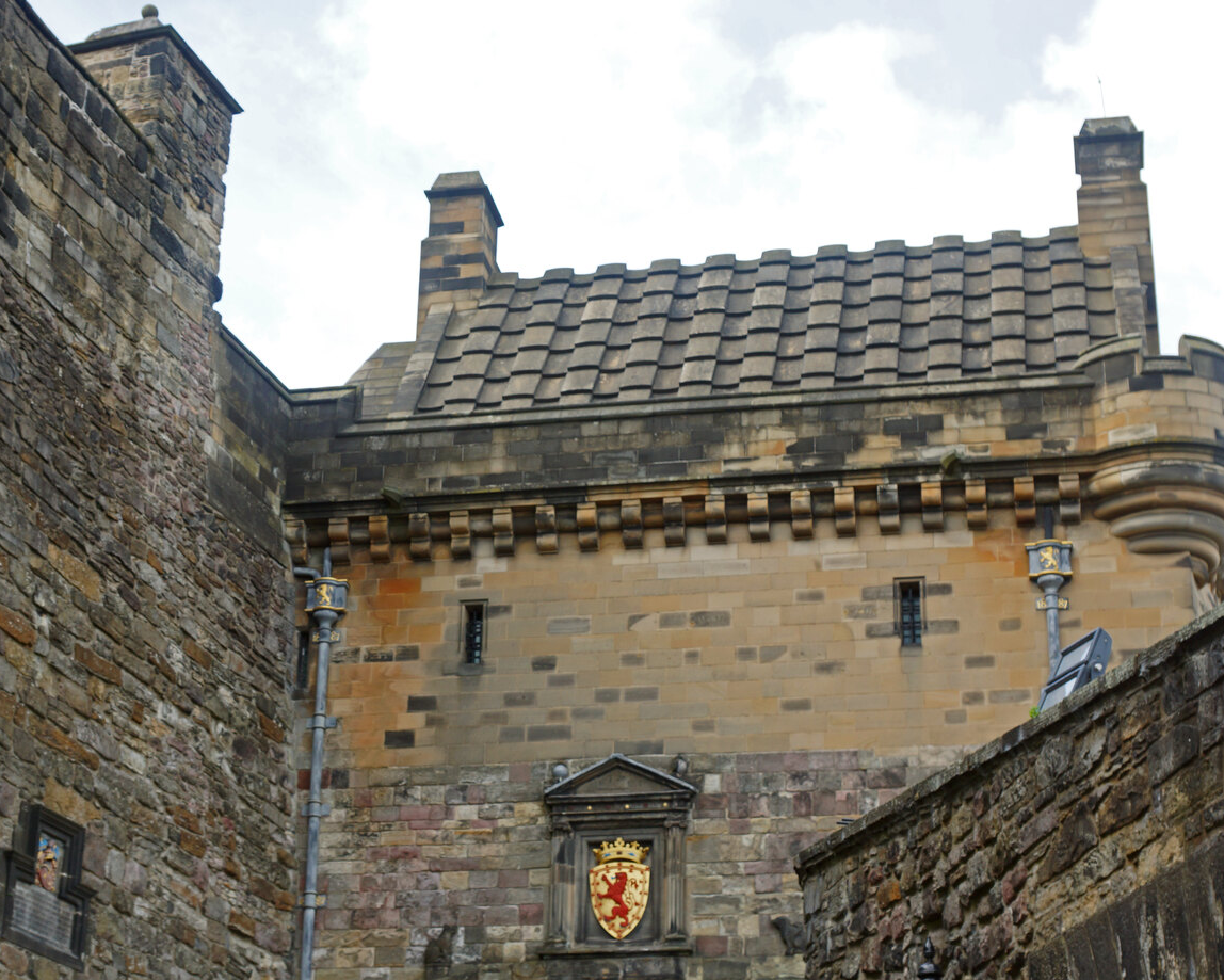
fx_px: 2488
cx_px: 526
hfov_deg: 27.6
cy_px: 484
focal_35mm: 69
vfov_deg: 22.3
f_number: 4.5
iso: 100
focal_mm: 35
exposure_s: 1/320
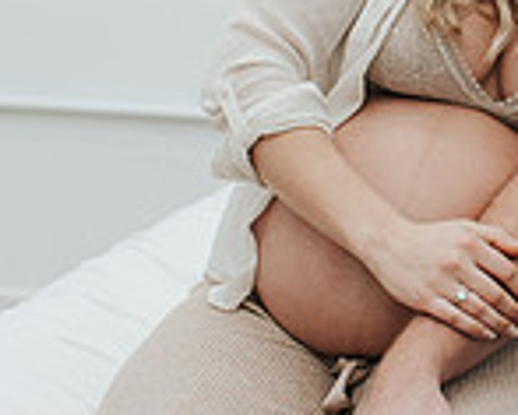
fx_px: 2241
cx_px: 708
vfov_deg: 10.5
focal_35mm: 146
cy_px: -47
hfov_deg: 12.7
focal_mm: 35
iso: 360
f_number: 3.2
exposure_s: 1/250
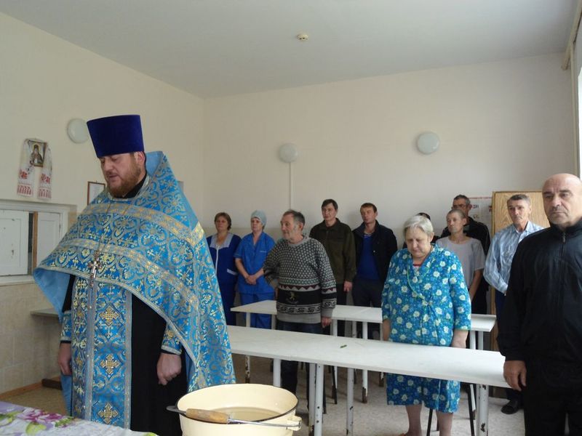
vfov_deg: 45.4
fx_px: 521
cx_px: 291
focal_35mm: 31
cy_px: 218
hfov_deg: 58.4
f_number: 3
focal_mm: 5.6
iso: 100
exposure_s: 1/40
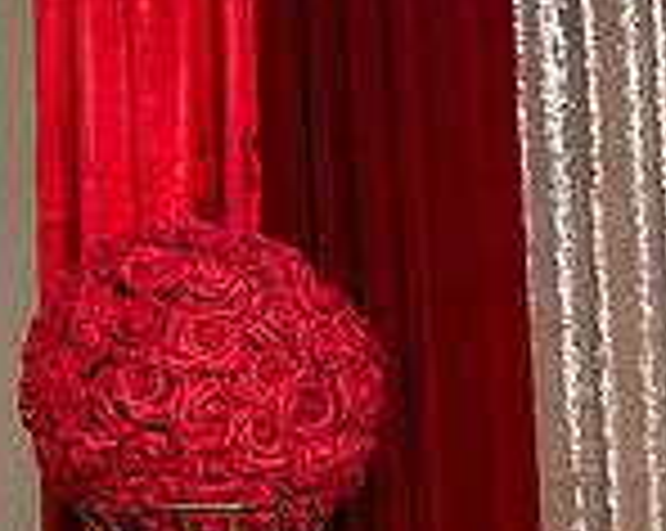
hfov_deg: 10.4
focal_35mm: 173
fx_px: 3406
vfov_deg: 8.7
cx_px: 1278
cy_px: 817
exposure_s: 1/160
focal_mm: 47
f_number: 2.8
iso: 1600
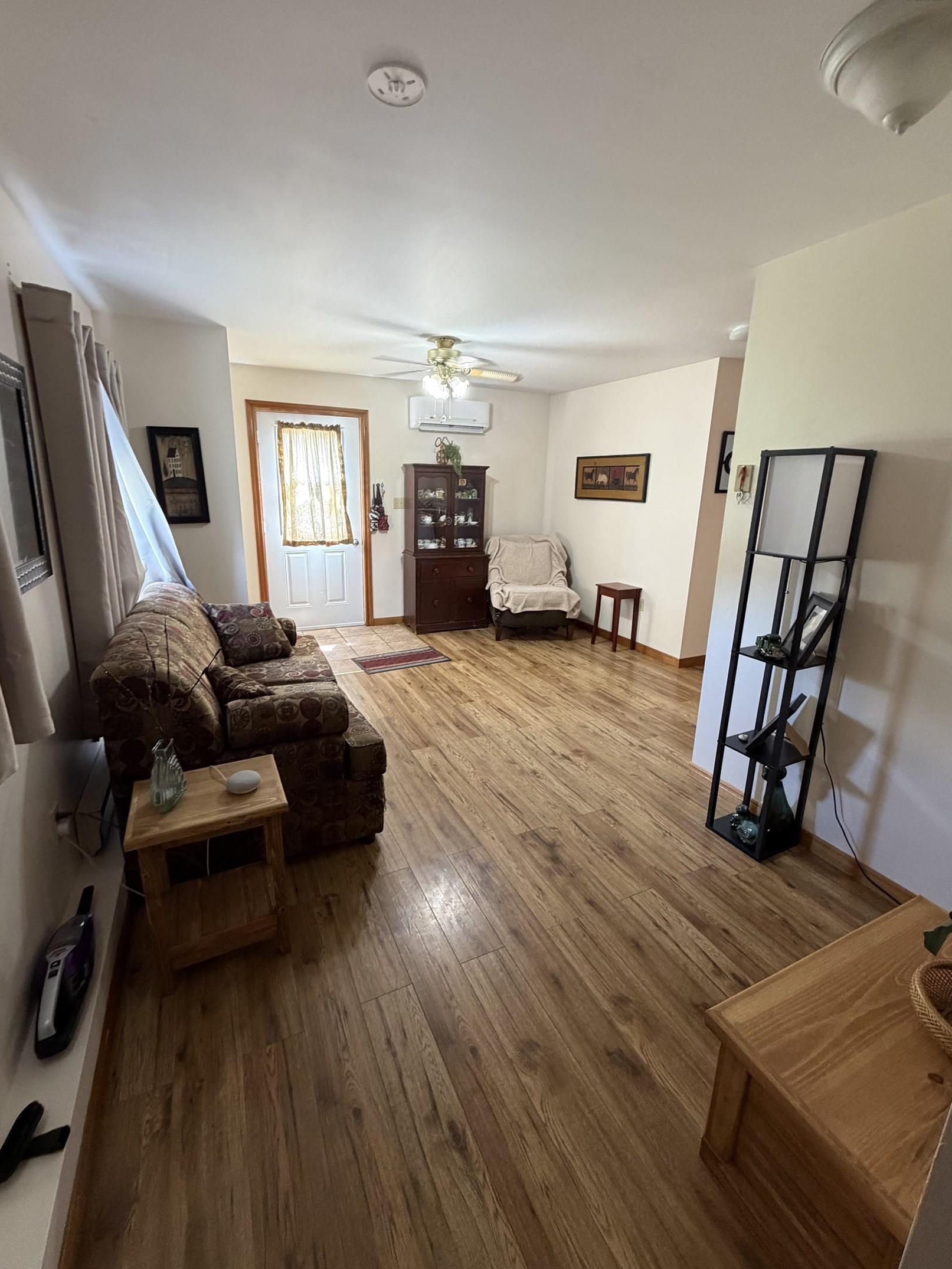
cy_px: 623
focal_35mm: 15
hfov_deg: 81.8
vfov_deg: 98.2
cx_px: 470
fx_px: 550
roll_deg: -1.7
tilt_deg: -14.6
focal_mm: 2.22
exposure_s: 1/60
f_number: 2.2
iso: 320
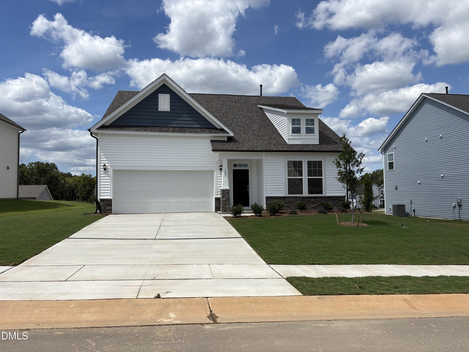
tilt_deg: +4.8
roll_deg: +1.0
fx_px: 352
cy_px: 176
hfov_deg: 67.3
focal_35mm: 26
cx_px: 234
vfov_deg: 53.1
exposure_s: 1/6993
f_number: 1.6
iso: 50
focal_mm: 5.96
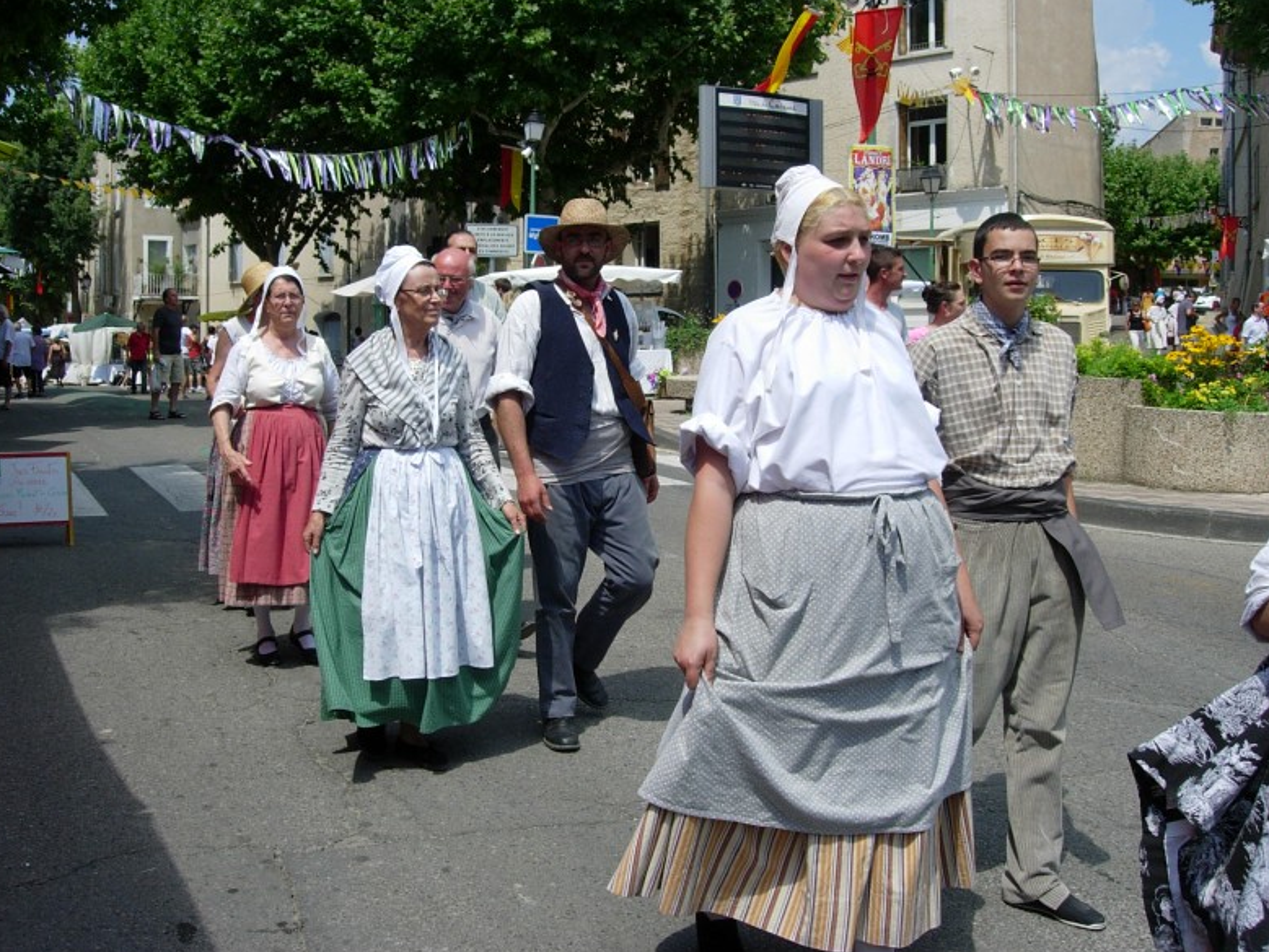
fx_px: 1430
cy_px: 472
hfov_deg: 47.8
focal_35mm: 39
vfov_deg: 36.8
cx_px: 632
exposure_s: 1/645
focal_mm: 7.8
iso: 64
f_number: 4.8
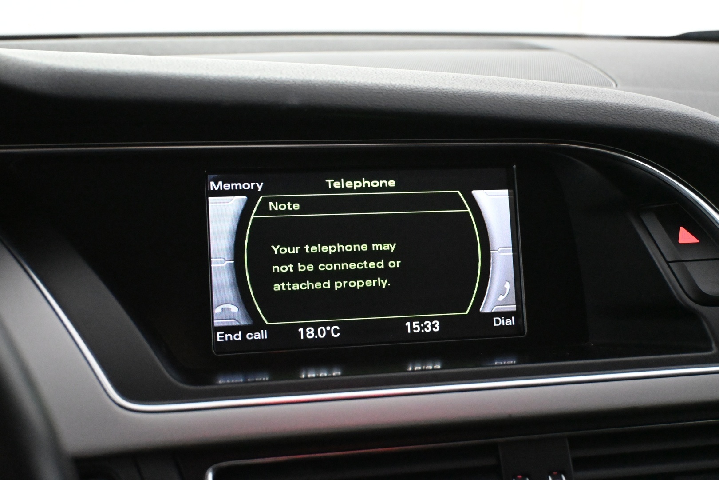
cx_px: 360
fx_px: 1078
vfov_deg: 25.1
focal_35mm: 54
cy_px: 240
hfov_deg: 36.9
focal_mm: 36
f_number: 5.3
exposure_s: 1/60
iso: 9000
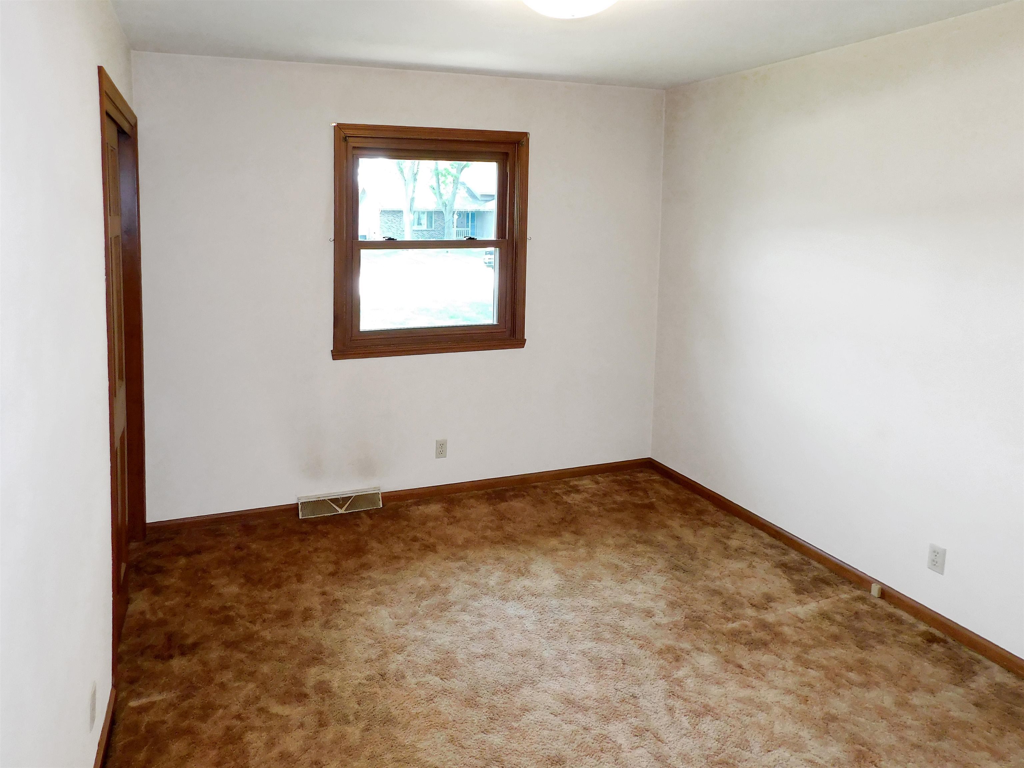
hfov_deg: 73.9
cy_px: 384
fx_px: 680
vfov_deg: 58.9
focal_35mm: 23
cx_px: 512
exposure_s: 1/30
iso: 200
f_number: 3
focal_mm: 4
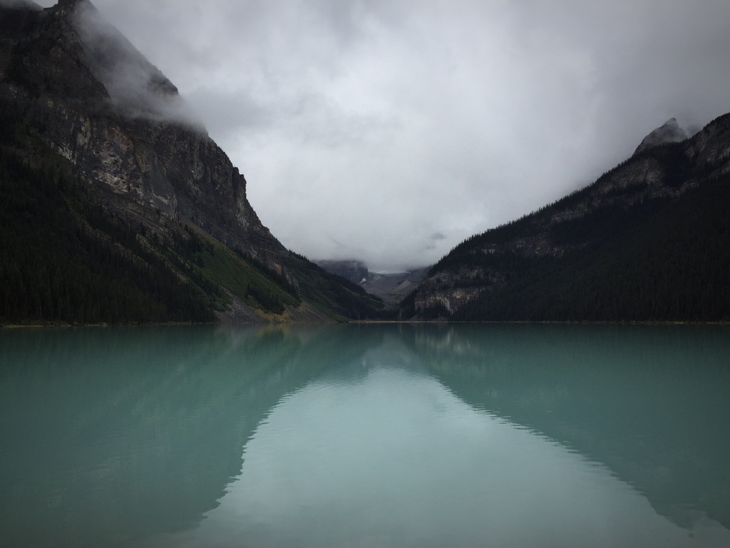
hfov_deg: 61.7
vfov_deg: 48.2
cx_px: 365
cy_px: 274
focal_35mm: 29
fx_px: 612
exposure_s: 1/1721
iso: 32
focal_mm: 4.15
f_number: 2.2
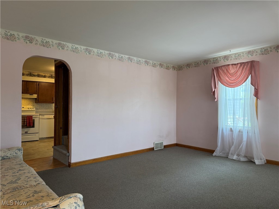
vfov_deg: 56.8
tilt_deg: +1.5
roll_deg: -0.2
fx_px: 193
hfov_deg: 71.6
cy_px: 104
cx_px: 140
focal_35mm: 24
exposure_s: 1/157
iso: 200
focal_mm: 6.76
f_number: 1.78
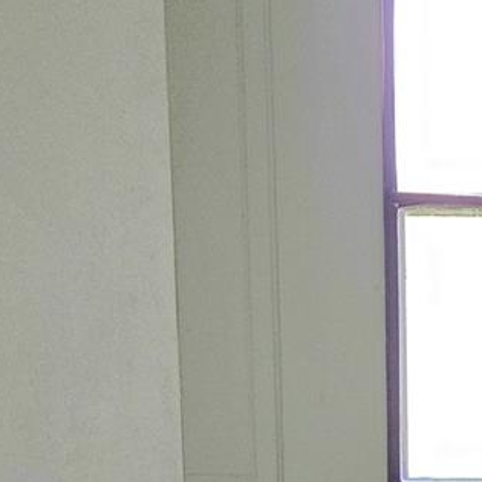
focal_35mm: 99
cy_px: 513
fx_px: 1560
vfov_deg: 17.1
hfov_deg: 16.6
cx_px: 627
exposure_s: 1/120
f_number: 1.8
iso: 250
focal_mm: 5.4
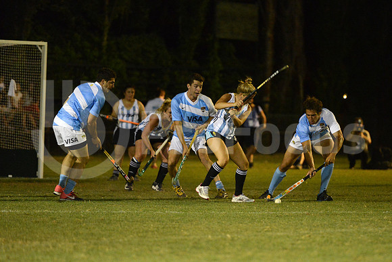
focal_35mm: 195
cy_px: 131
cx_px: 196
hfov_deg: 10.5
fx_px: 2124
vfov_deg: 7.0
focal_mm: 195
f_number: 2.8
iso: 6400
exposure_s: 1/400
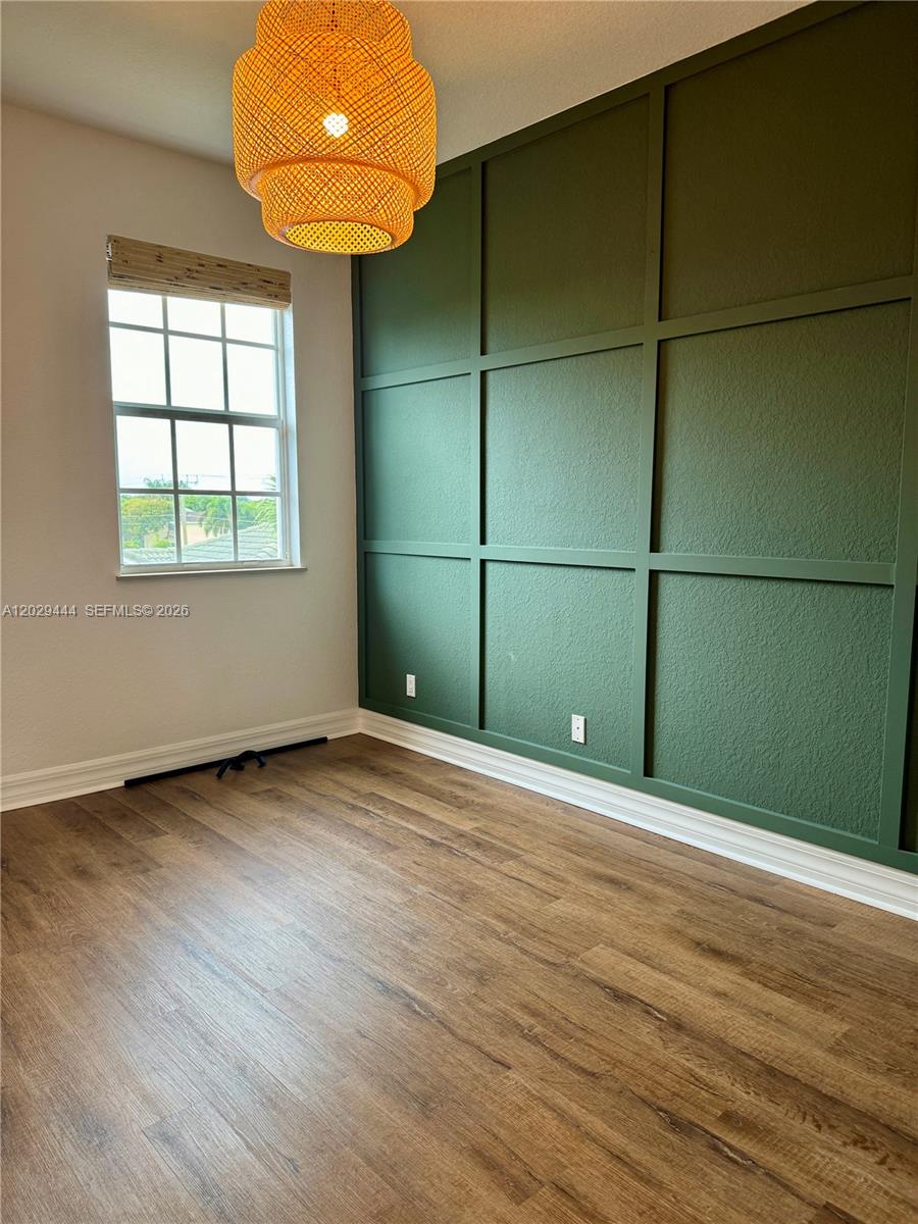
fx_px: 849
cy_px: 612
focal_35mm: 24
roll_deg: -0.4
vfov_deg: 71.6
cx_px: 459
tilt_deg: -7.4
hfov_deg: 56.8
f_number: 1.78
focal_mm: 6.86
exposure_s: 1/60
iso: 125
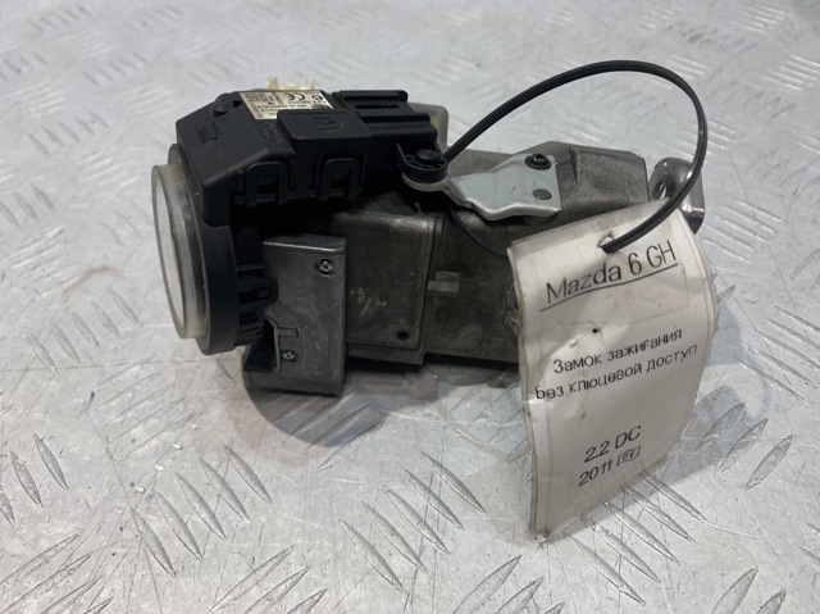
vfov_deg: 53.0
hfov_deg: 67.3
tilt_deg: -48.4
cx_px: 410
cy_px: 307
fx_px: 615
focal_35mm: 26
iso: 50
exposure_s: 1/50
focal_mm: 4.25
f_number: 1.8
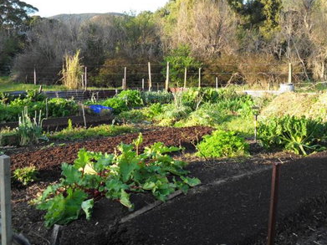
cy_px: 100
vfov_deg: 33.5
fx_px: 406
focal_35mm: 43
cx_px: 161
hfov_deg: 43.9
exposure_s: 1/180
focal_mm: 6.2
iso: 100
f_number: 2.8
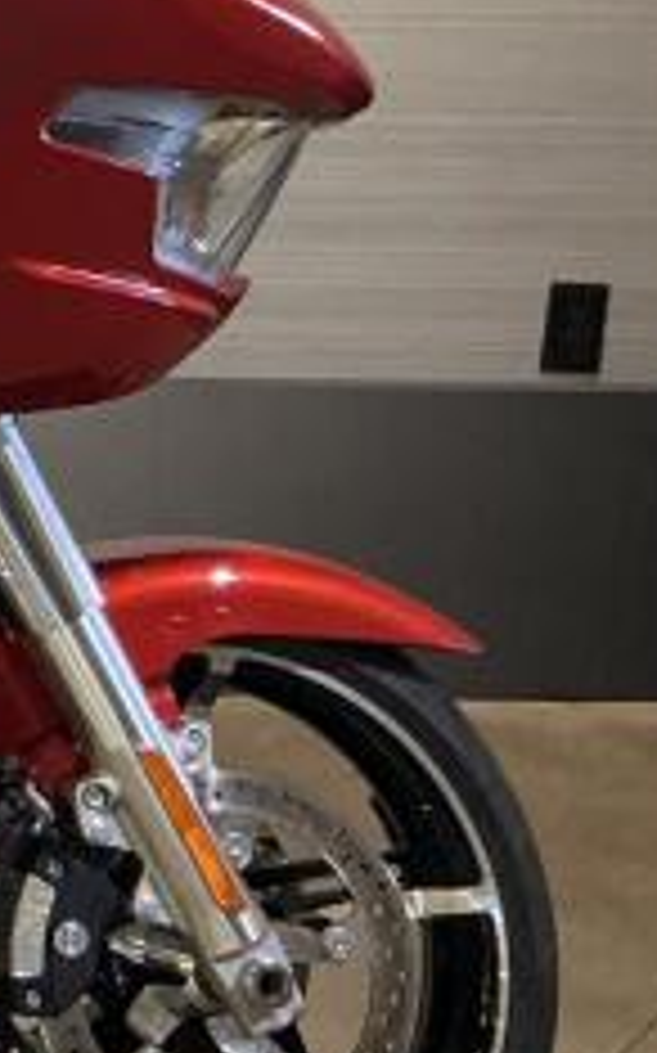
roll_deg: -0.6
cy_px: 162
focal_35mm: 105
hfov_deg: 10.4
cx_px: -1008
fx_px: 3012
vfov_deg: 19.6
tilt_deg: -8.9
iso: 80
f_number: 1.8
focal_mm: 3
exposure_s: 1/60
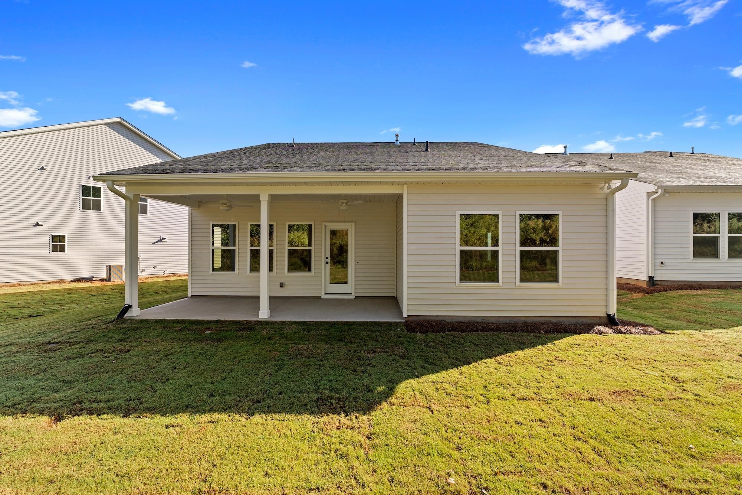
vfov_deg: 81.2
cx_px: 371
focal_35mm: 14
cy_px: 248
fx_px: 289
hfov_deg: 104.3
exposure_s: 1/500
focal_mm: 14
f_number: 6.3
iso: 400
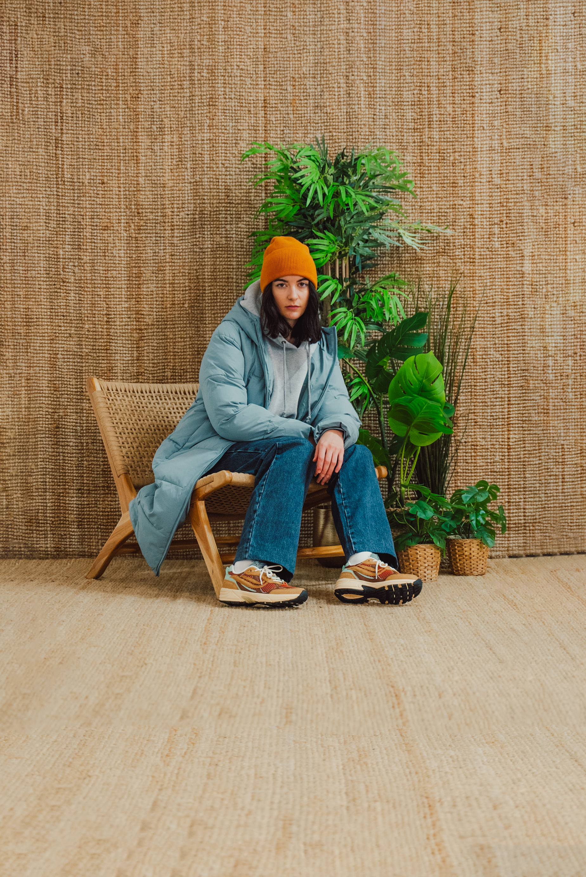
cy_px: 438
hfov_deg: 18.7
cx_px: 293
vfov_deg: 27.7
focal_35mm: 73
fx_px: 1780
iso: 1600
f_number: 2.8
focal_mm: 49
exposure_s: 1/100
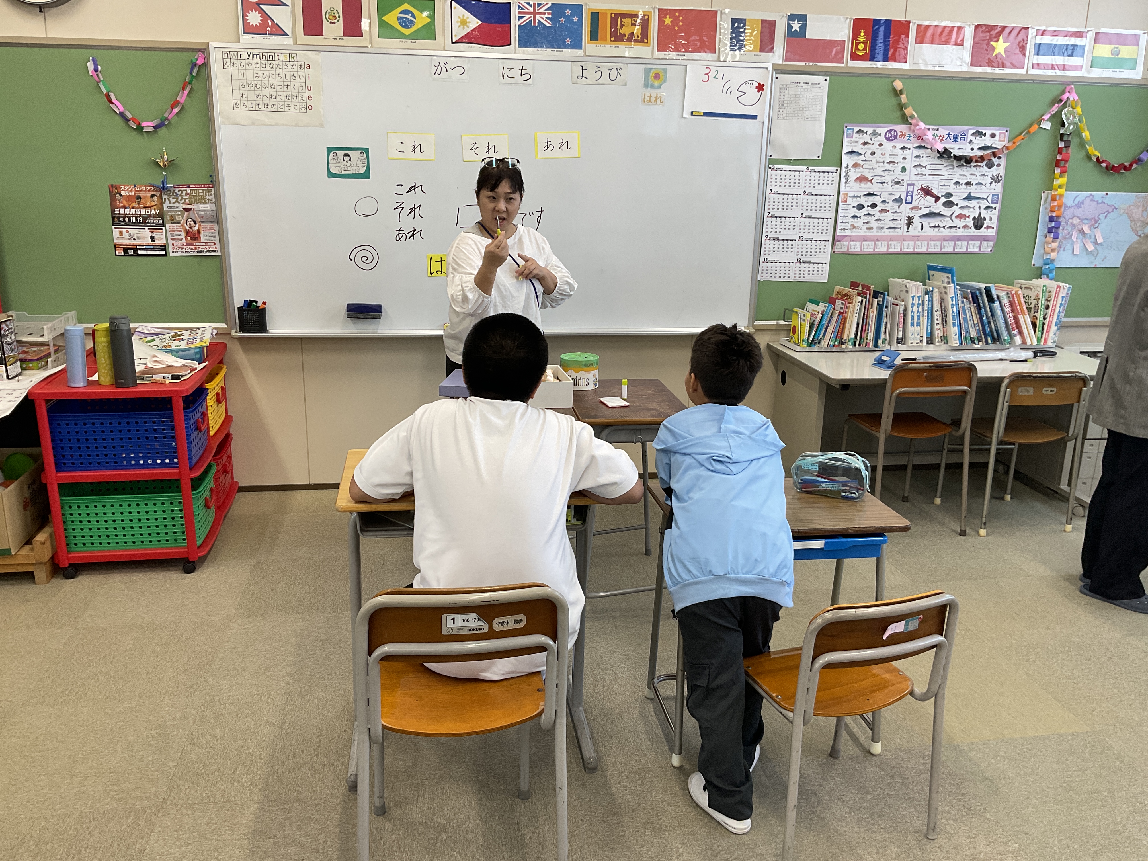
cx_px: 574
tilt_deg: -15.6
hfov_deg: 61.7
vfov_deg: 48.2
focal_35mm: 29
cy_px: 430
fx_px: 962
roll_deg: -1.7
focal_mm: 3
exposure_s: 1/120
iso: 64
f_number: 1.8
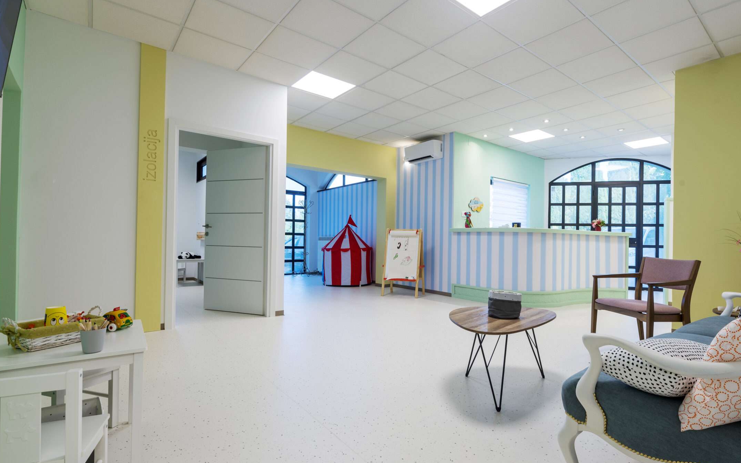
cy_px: 236
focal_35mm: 17
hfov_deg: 93.9
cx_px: 416
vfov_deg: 68.0
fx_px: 343
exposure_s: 1/2.5
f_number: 11
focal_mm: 14
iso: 100
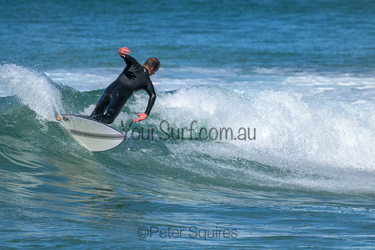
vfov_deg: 1.7
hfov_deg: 2.6
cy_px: 125
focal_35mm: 800
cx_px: 188
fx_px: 8335
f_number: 11
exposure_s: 1/2000
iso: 2000
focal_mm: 800
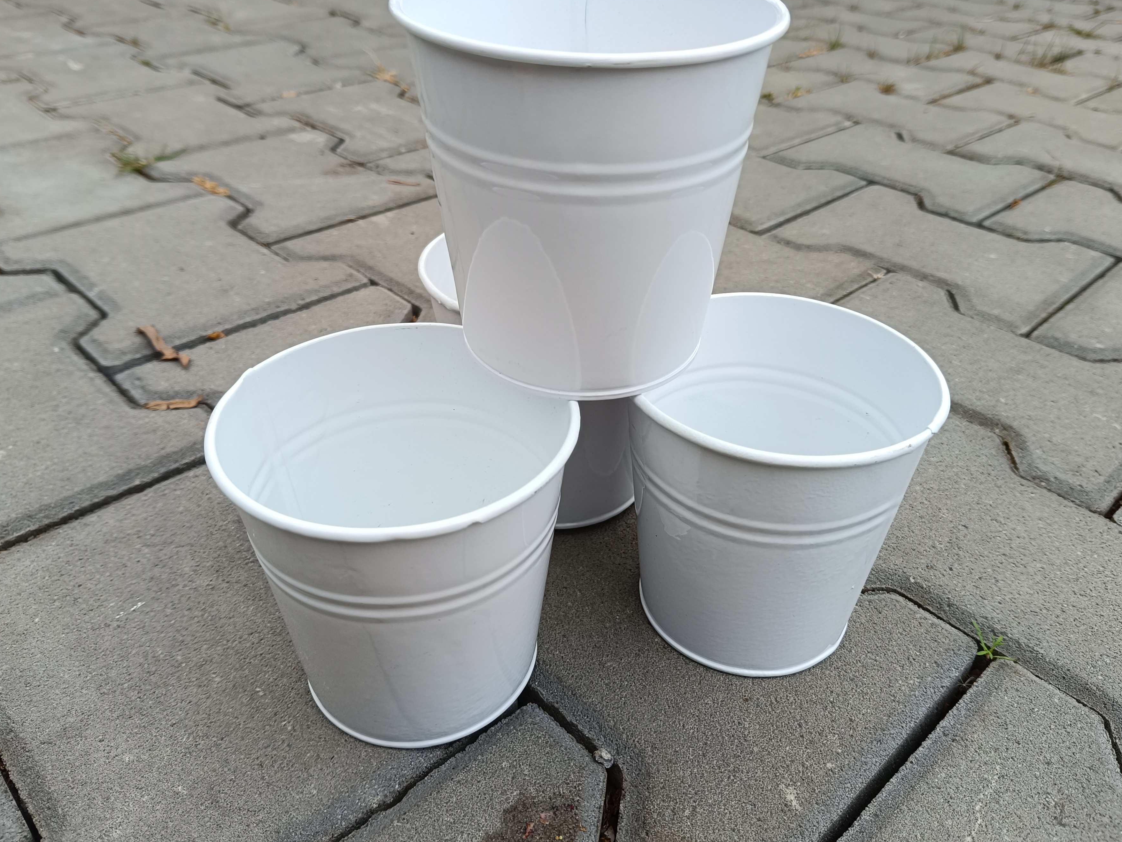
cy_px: 385
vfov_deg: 49.7
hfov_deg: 63.3
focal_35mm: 28
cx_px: 610
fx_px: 908
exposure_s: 1/141
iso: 51
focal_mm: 5.59
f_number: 1.88
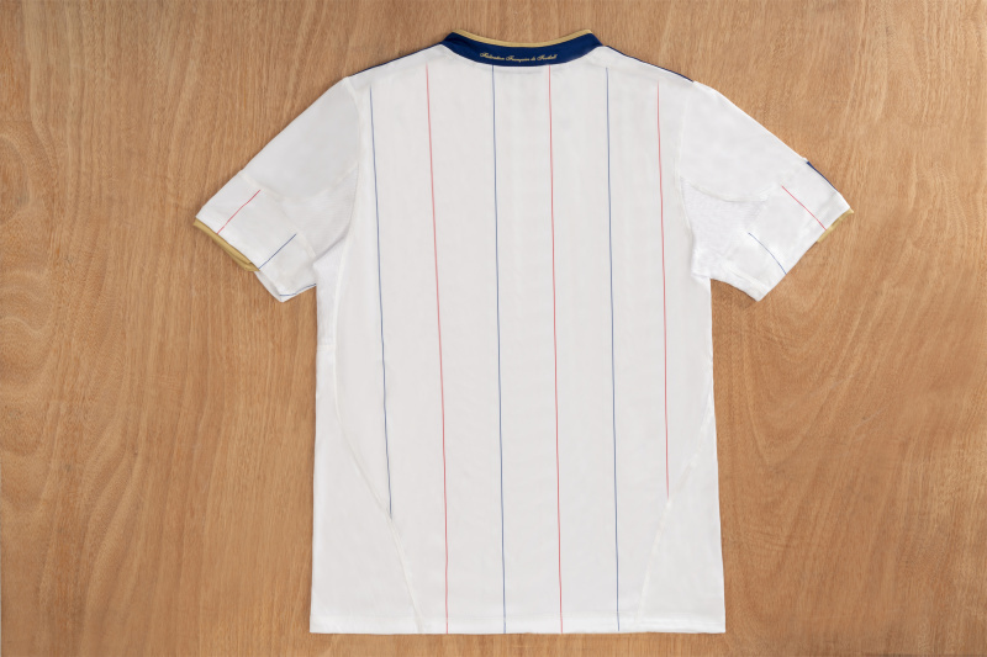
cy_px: 328
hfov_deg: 36.3
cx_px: 494
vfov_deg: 24.6
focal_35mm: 55
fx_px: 1508
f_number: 11
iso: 100
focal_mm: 55
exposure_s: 1/125
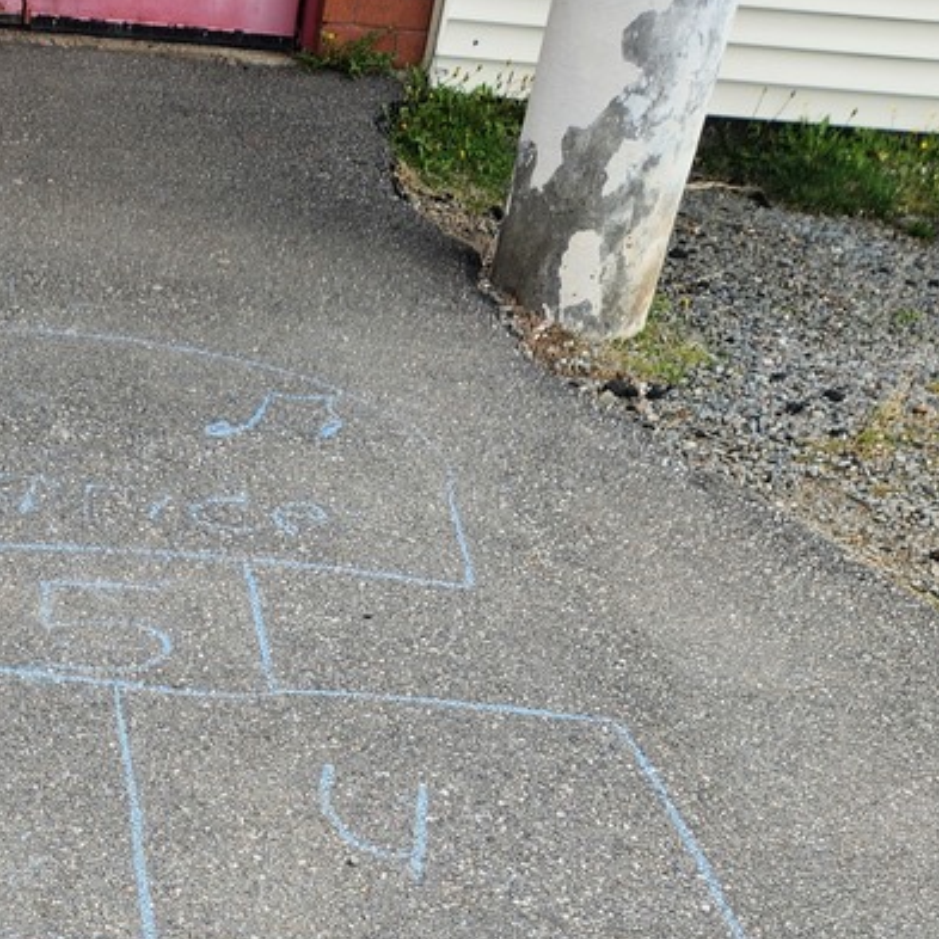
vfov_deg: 28.2
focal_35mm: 53
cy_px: 1116
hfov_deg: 30.5
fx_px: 1627
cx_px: 55
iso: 20
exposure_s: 1/475
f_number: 1.8
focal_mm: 5.4
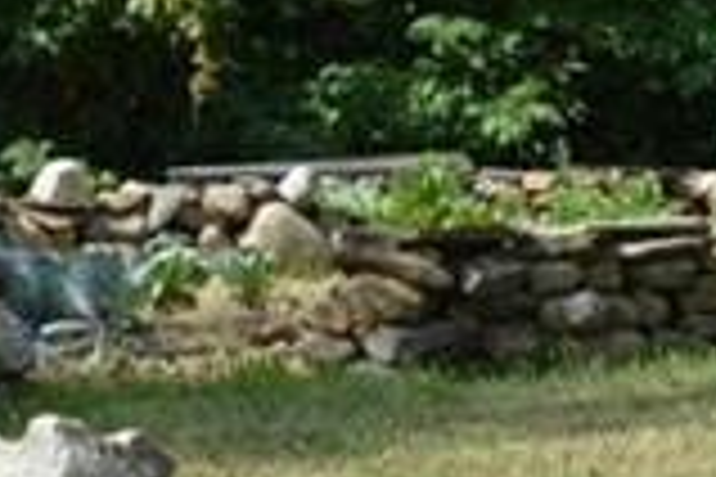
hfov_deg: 8.1
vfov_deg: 5.4
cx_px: -158
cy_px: -320
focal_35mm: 251
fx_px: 4992
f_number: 8
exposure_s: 1/250
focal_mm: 26
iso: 100
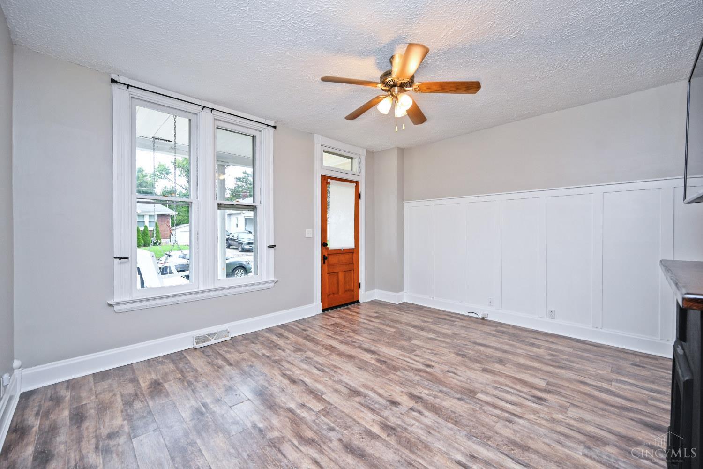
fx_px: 273
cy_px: 234
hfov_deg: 104.3
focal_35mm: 14
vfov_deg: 81.2
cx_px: 352
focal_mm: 14
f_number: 4
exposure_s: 1/60
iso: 200
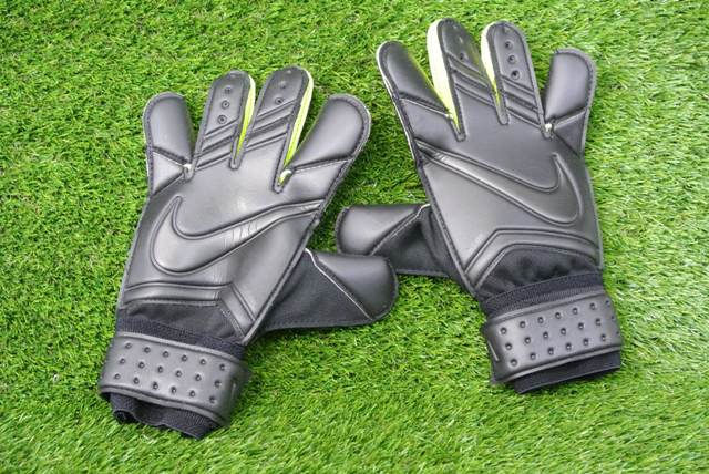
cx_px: 354
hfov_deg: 38.2
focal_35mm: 52
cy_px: 237
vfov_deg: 26.0
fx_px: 1025
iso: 800
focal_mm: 19.6
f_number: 4.8
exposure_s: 1/30
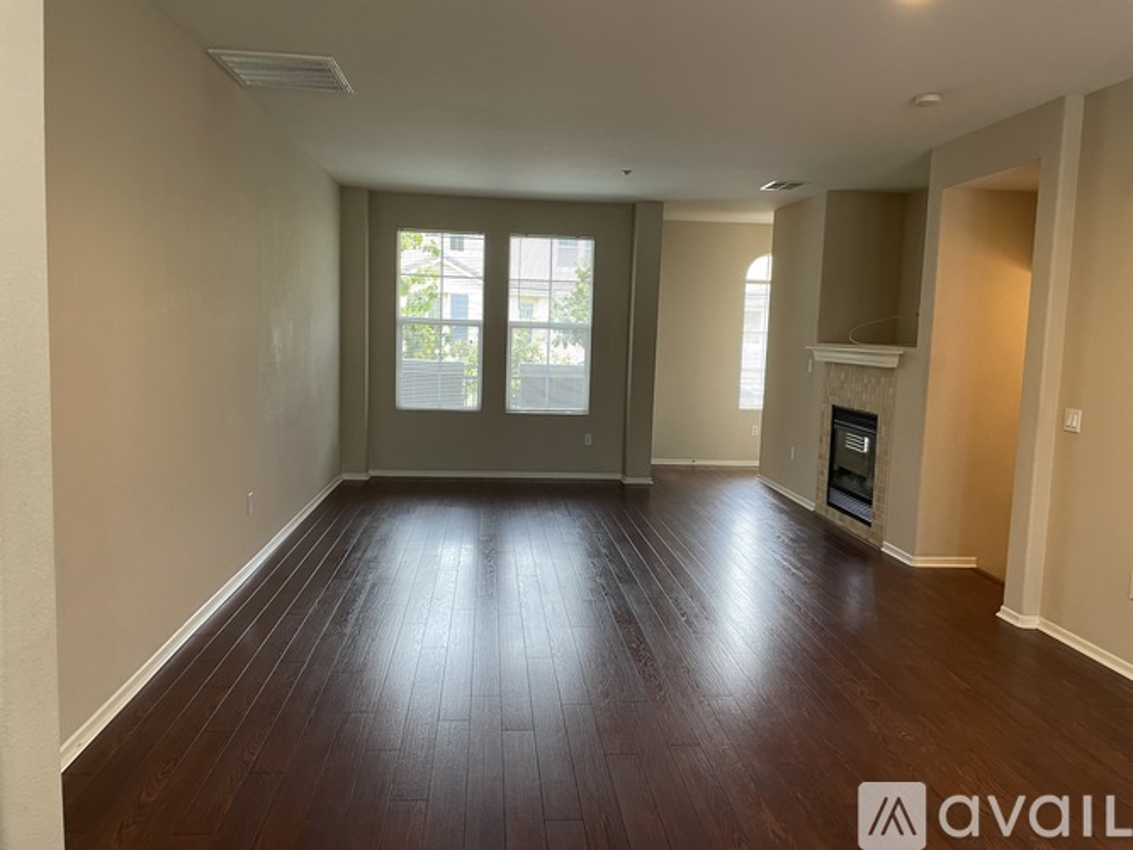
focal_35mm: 26
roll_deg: -2.1
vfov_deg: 53.0
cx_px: 566
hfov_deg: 67.3
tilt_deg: -5.8
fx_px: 851
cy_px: 425
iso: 80
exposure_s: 1/60
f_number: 1.6
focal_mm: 4.2
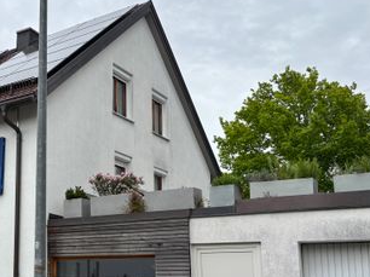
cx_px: 33
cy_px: 197
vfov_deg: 28.2
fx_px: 545
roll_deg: -1.3
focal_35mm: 51
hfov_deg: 35.2
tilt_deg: +9.4
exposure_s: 1/2933
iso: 50
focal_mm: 5.96
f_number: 1.6
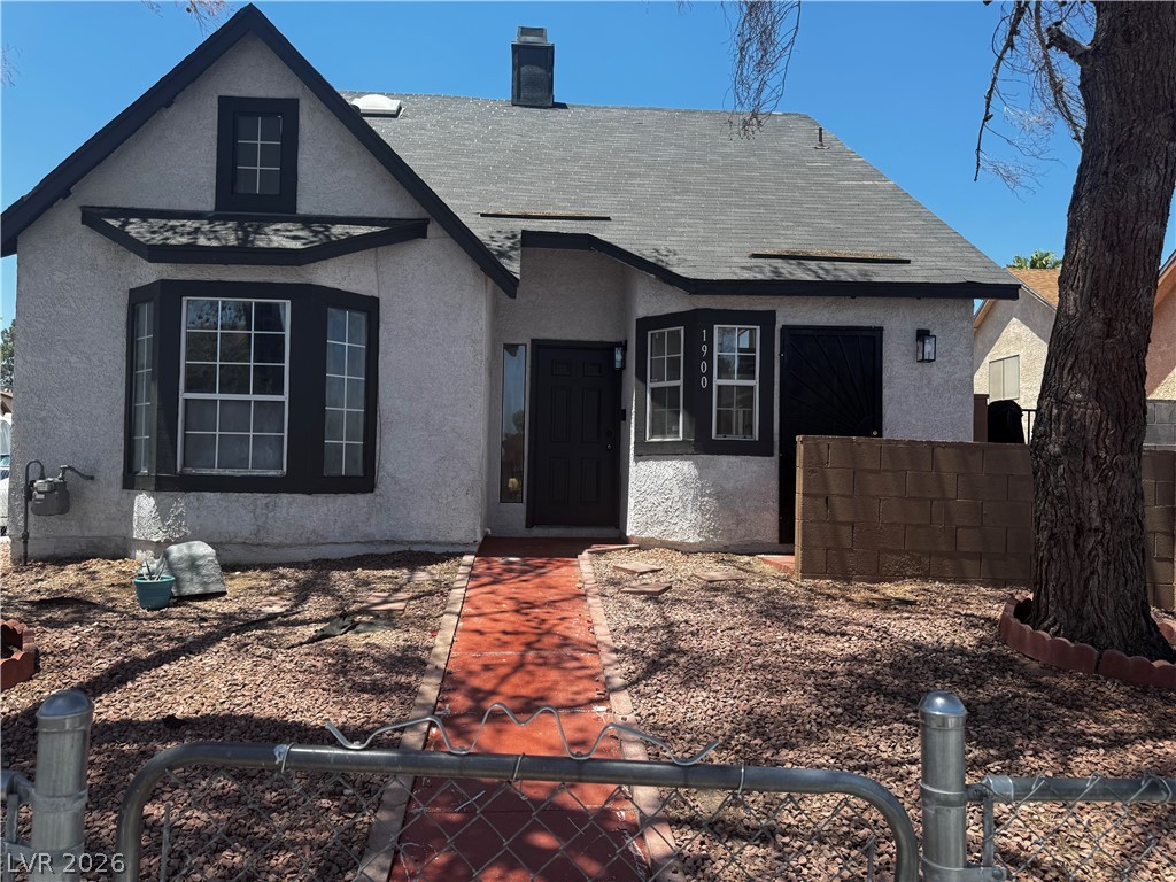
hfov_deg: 71.6
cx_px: 588
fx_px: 815
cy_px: 441
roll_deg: -0.6
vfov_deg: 56.8
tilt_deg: +2.0
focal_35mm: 24
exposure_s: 1/2415
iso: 80
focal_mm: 6.76
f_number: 1.78
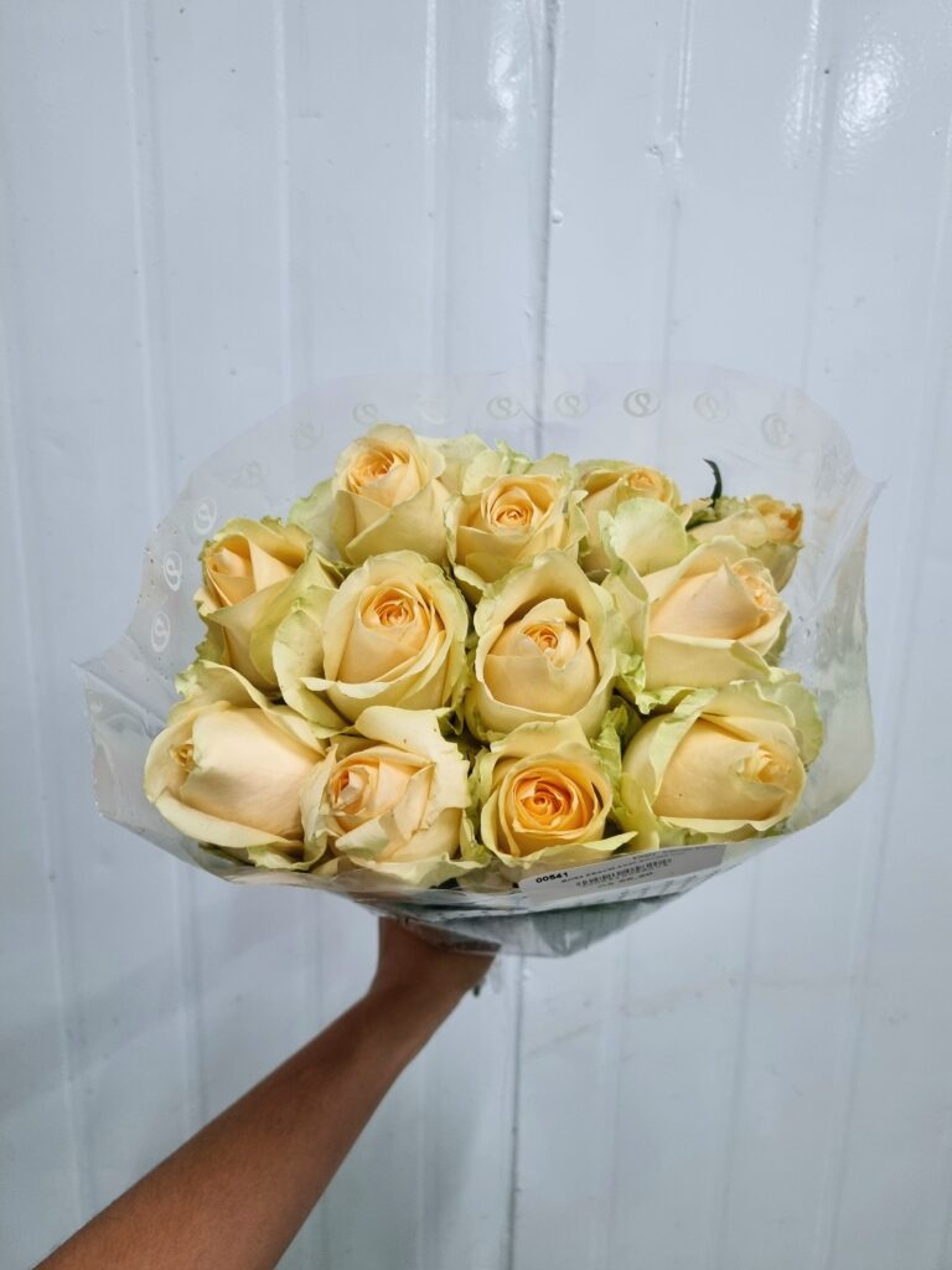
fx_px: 953
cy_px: 635
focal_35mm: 26
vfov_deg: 67.3
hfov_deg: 53.1
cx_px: 476
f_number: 1.8
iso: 250
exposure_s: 1/120
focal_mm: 5.4
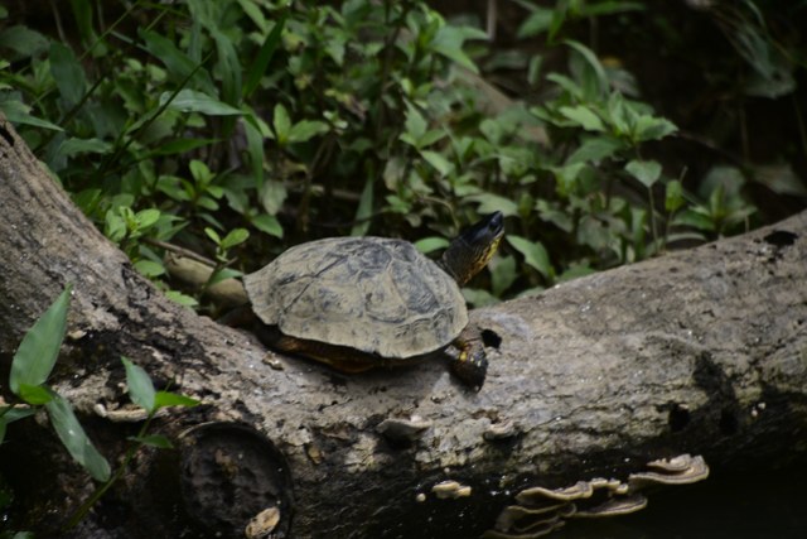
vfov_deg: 3.1
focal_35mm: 450
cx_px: 404
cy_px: 270
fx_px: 10089
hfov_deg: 4.6
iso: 125
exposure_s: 1/250
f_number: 6.3
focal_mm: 300
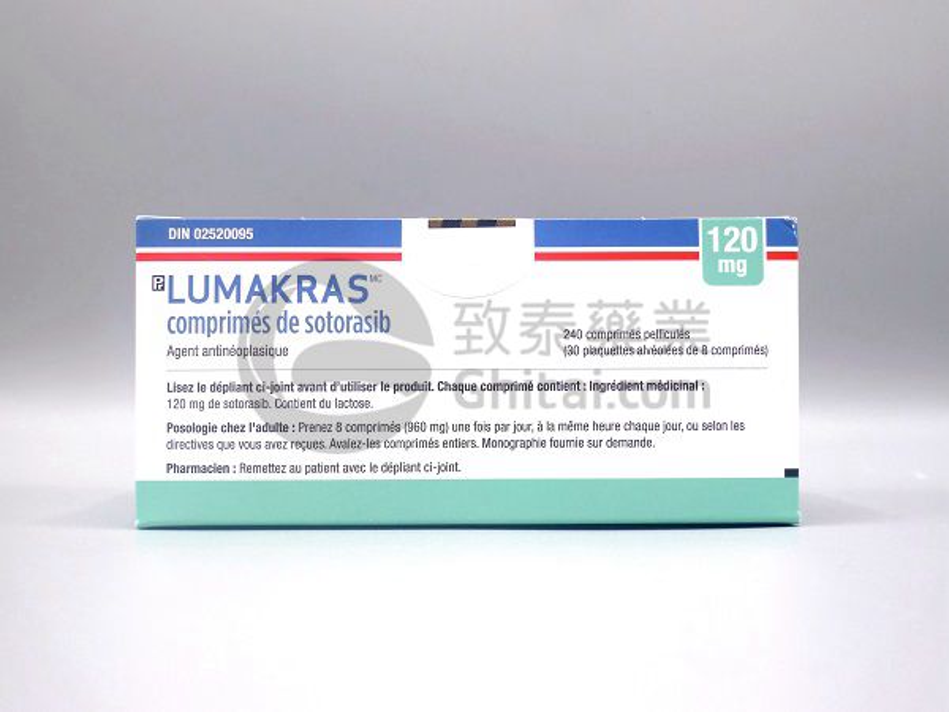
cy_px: 356
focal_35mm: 44
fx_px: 1206
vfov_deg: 32.9
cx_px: 474
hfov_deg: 42.9
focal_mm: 9.3
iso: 80
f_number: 2.8
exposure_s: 1/160
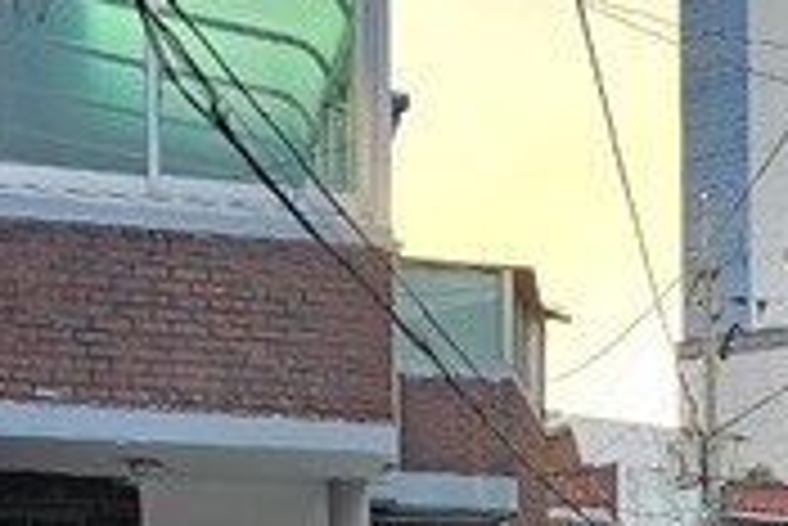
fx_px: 1796
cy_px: 751
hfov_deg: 24.2
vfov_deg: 15.6
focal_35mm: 82
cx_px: 675
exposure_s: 1/120
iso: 20
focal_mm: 6.3
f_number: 1.7
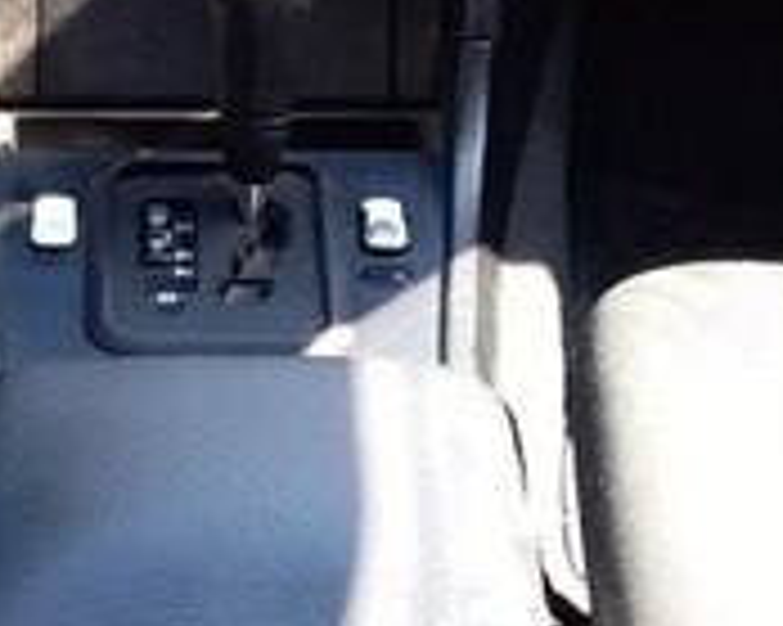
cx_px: 176
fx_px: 2663
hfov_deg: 16.6
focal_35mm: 115
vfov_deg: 13.0
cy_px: -160
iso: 40
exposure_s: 1/50
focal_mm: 3.3
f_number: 2.2
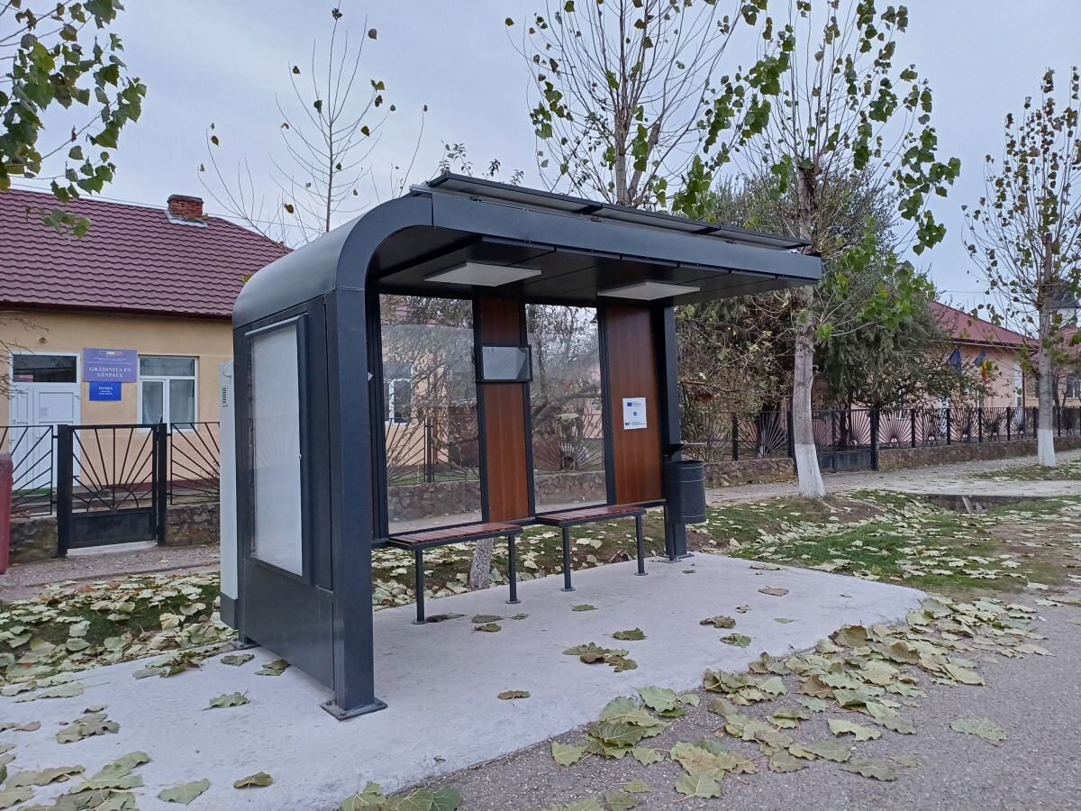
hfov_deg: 69.4
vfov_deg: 54.9
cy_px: 406
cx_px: 540
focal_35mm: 25
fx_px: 781
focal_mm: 4.65
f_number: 1.8
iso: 250
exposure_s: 1/50
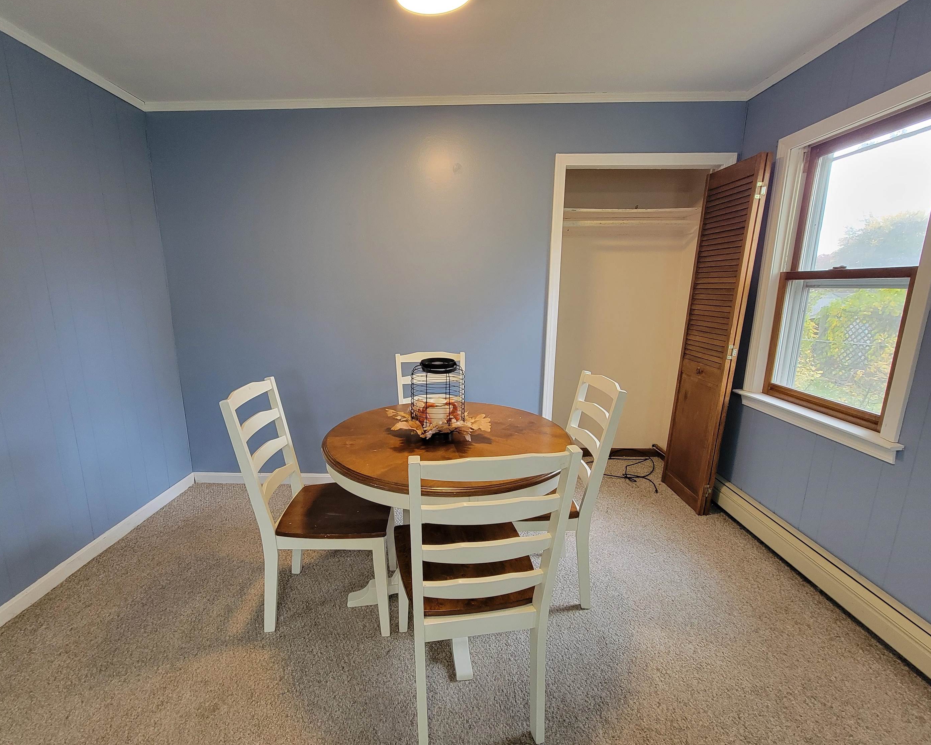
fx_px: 386
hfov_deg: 100.6
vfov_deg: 88.0
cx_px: 436
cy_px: 370
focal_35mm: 14
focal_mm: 2.2
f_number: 2.2
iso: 250
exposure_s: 1/60
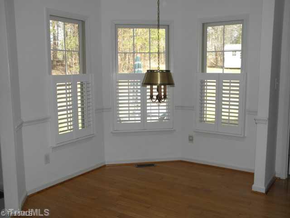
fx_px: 285
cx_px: 145
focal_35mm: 34
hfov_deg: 54.0
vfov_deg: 41.8
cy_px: 109
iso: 100
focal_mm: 6.2
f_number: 3.7
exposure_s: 1/60
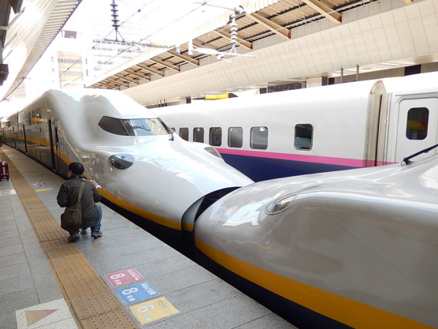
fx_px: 342
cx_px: 213
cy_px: 175
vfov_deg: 51.3
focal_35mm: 27
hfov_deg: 65.3
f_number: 3.4
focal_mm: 4.5
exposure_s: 1/125
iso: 125
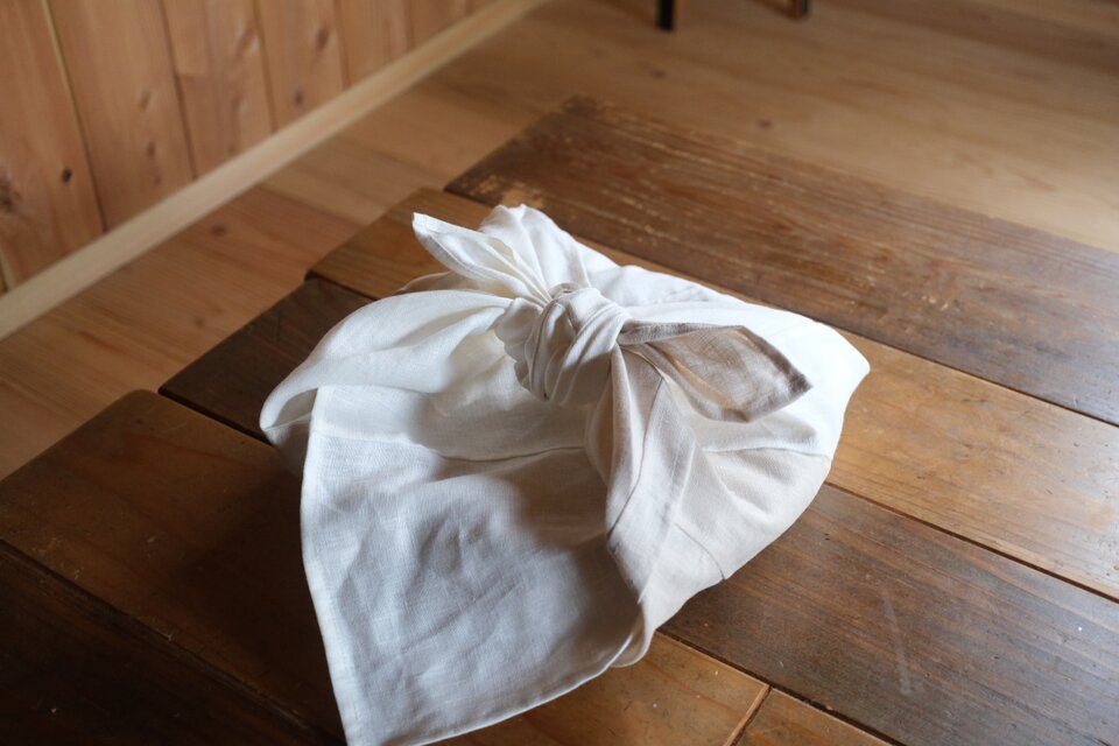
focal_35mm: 45
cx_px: 560
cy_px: 373
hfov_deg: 43.6
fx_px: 1399
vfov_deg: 29.9
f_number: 2.8
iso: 1250
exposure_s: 1/100
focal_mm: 30
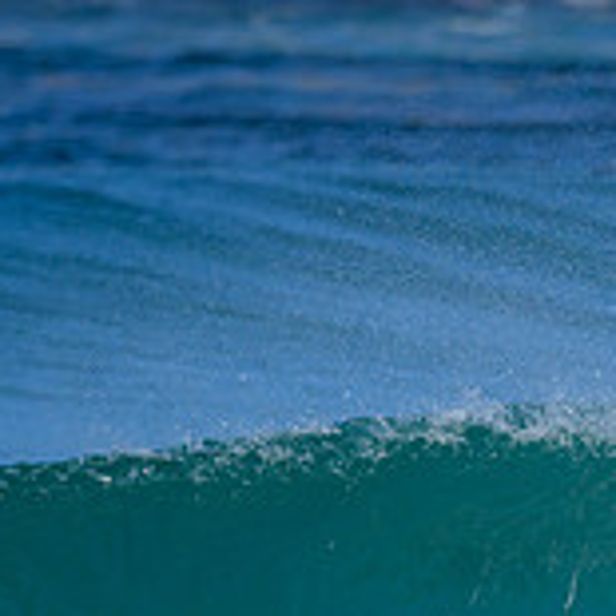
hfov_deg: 0.7
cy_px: 737
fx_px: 51138
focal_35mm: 2540
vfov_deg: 0.7
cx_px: 819
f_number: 6.3
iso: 280
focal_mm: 800
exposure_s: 1/2000
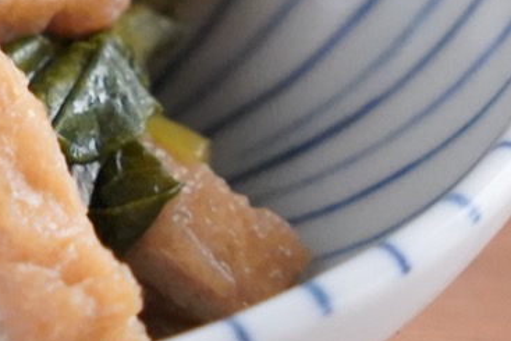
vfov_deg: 3.6
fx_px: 5410
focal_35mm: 381
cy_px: -70
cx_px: -301
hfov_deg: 5.4
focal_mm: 70
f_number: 5.6
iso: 10000
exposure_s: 1/500
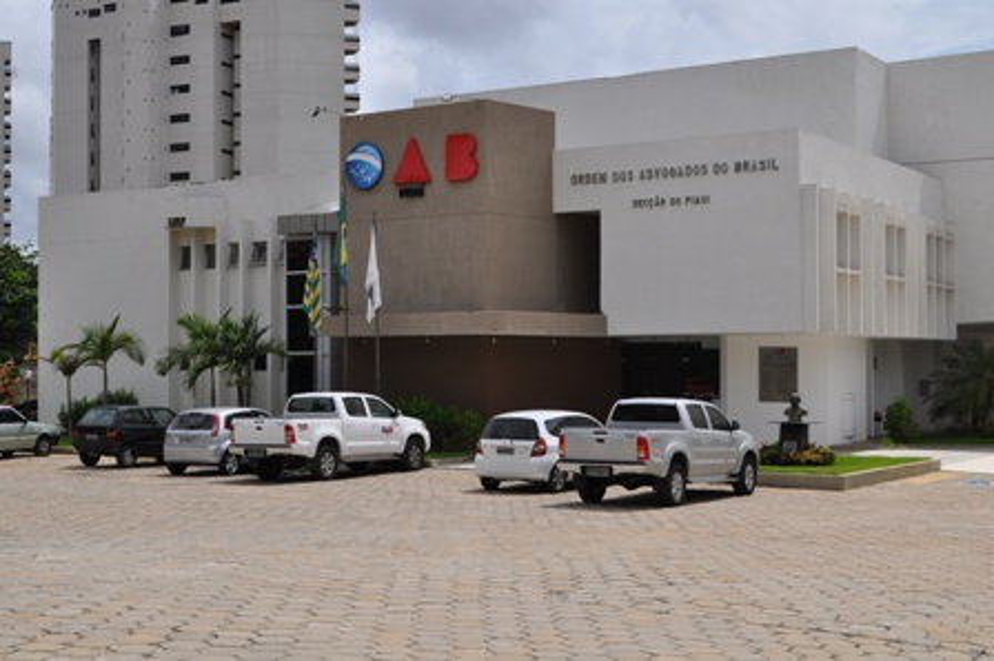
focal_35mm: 52
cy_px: 330
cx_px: 497
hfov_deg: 37.9
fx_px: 1448
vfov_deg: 25.7
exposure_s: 1/500
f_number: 11
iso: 200
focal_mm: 35
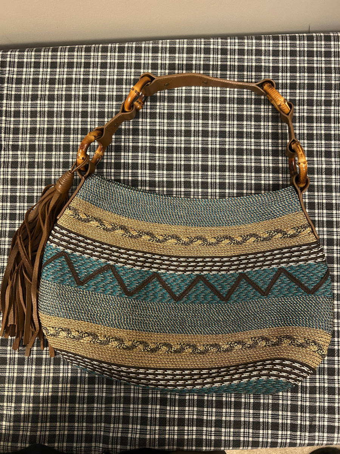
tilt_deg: -84.8
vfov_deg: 67.3
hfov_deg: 53.1
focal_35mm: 26
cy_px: 227
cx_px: 170
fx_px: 340
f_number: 1.5
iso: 640
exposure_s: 1/30
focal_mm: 5.7
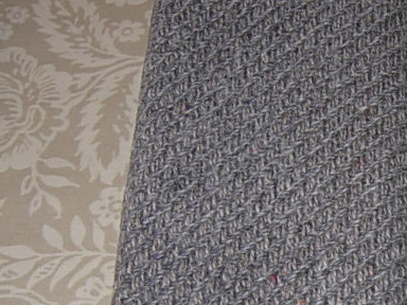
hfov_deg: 19.4
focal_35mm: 96
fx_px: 1129
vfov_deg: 15.1
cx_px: 470
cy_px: 307
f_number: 2.7
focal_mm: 7.5
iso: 50
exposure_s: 1/45.2
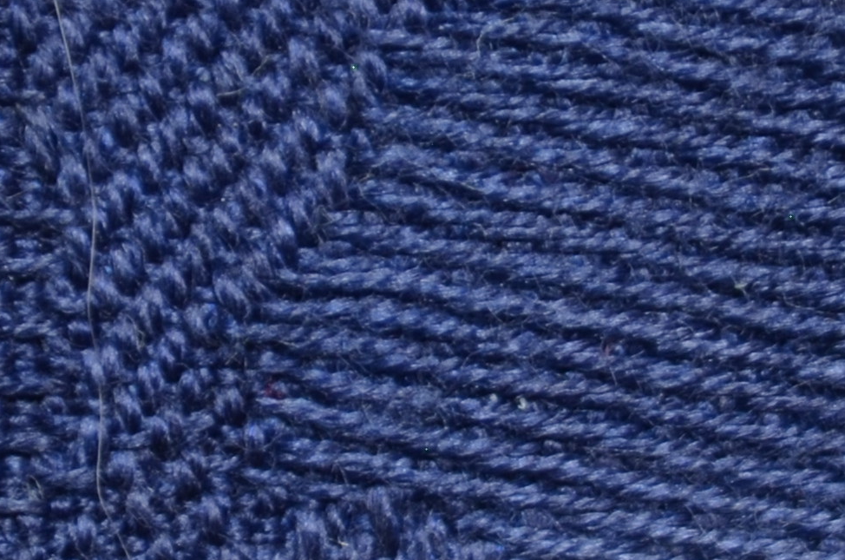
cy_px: 1242
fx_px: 9780
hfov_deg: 4.9
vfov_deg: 3.2
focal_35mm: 418
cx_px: 1392
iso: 160
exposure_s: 1/5
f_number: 8
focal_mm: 55
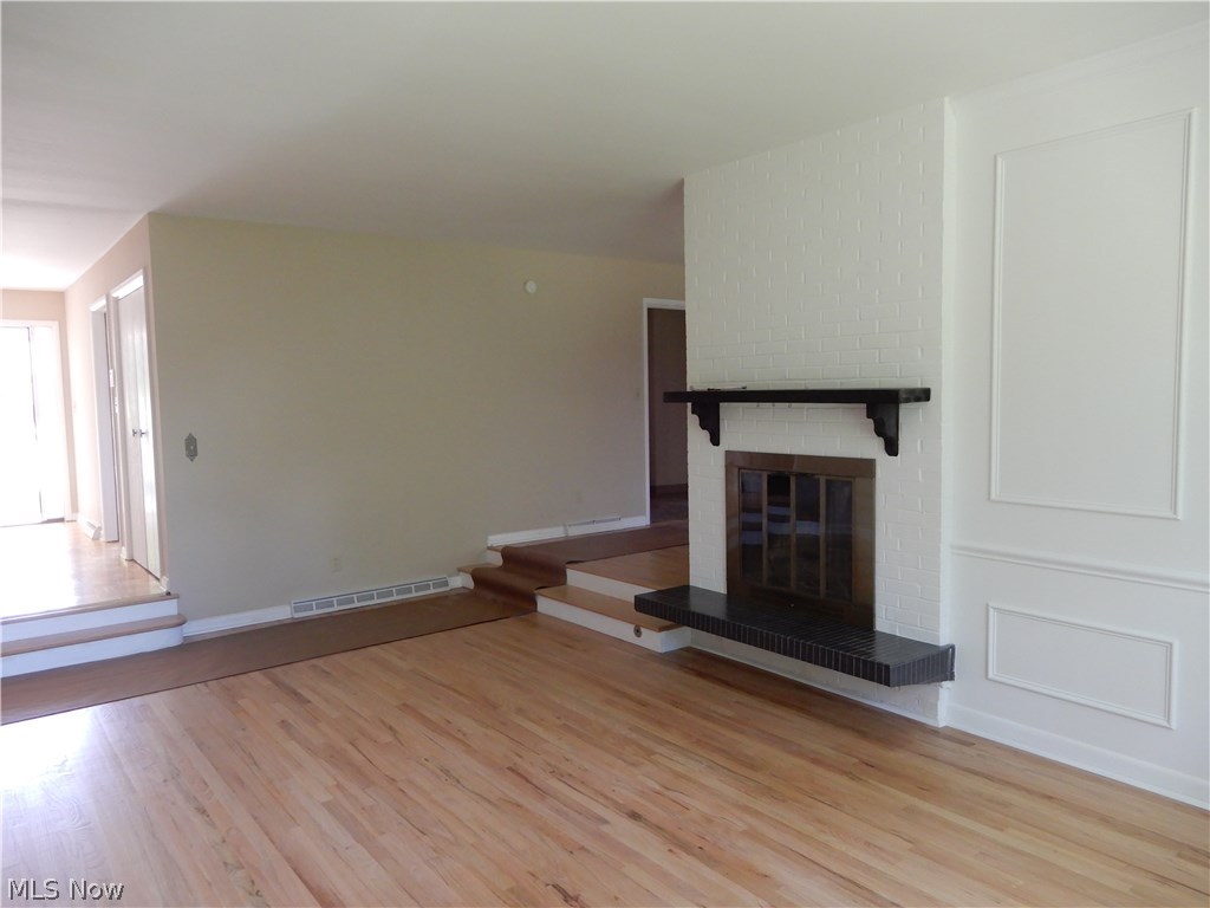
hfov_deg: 71.6
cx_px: 605
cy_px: 454
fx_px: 839
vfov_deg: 56.8
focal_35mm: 24
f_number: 3.4
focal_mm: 4.3
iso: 320
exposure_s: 1/30
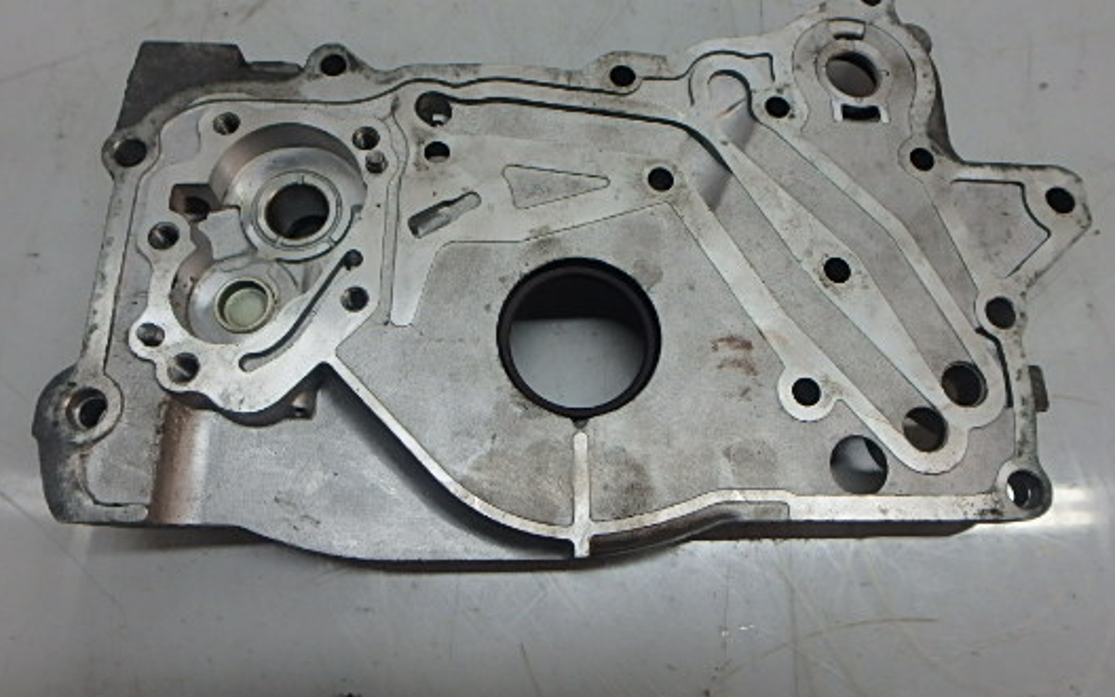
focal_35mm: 27
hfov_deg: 68.4
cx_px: 566
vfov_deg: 45.8
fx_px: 820
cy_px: 287
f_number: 3.5
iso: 200
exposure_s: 1/60
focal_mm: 3.7
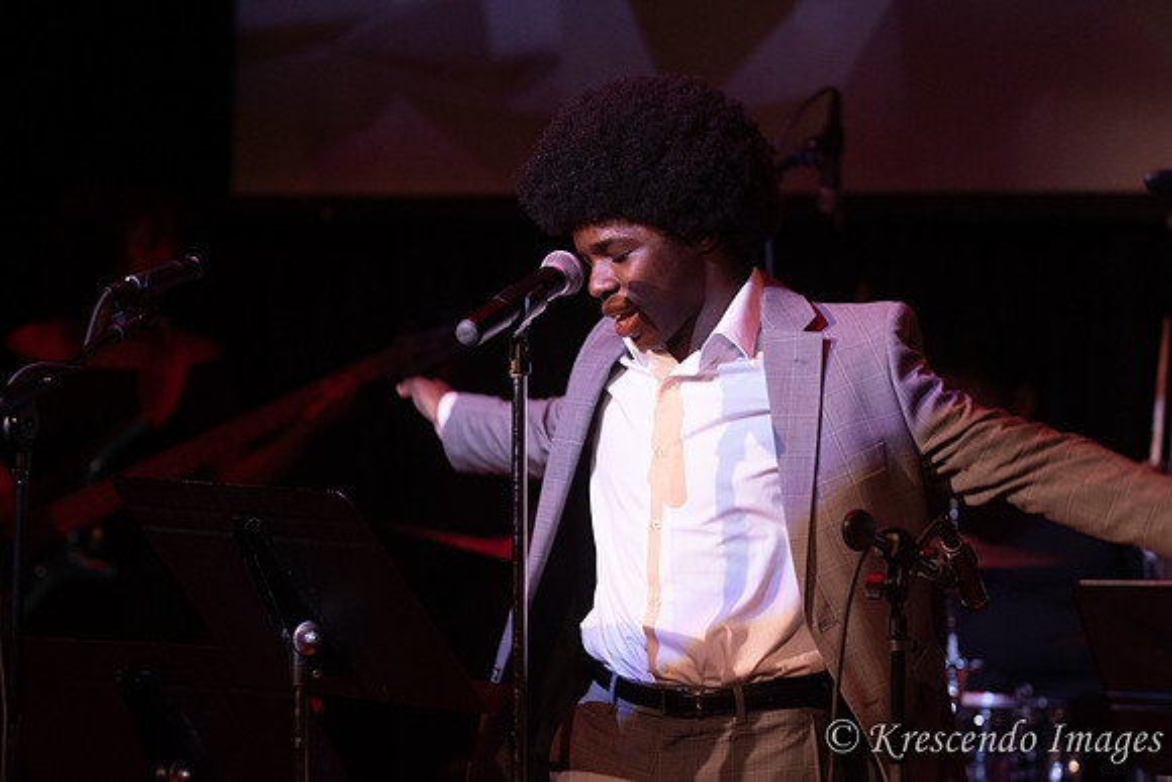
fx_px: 4982
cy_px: 391
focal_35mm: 153
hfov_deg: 13.4
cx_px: 586
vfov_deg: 9.0
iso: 1600
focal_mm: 102
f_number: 2.8
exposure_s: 1/200
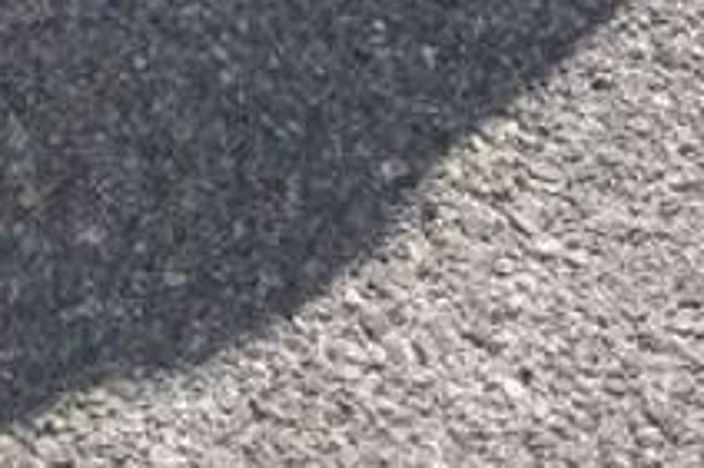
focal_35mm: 170
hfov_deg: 12.0
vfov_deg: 6.3
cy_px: -1542
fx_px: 3322
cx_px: 80
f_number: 1.8
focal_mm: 4
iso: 25
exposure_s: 1/917
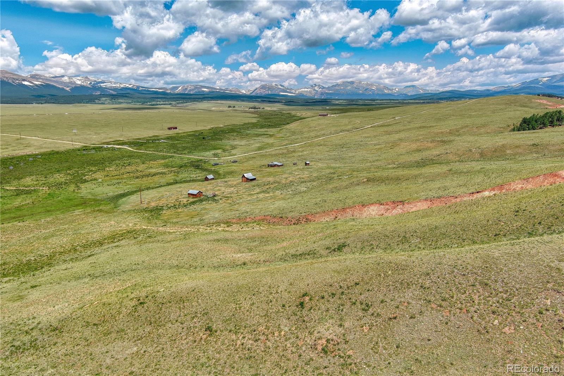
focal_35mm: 29
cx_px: 282
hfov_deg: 63.7
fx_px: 454
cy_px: 188
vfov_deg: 44.9
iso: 100
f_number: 2.8
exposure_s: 1/1642
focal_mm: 10.6
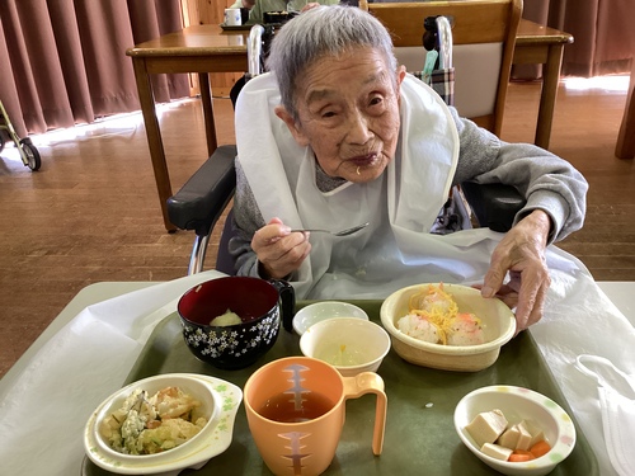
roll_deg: +1.5
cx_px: 318
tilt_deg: -25.3
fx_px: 569
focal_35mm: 31
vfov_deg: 45.4
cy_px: 238
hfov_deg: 58.4
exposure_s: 1/60
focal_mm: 3.3
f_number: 2.4
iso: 250
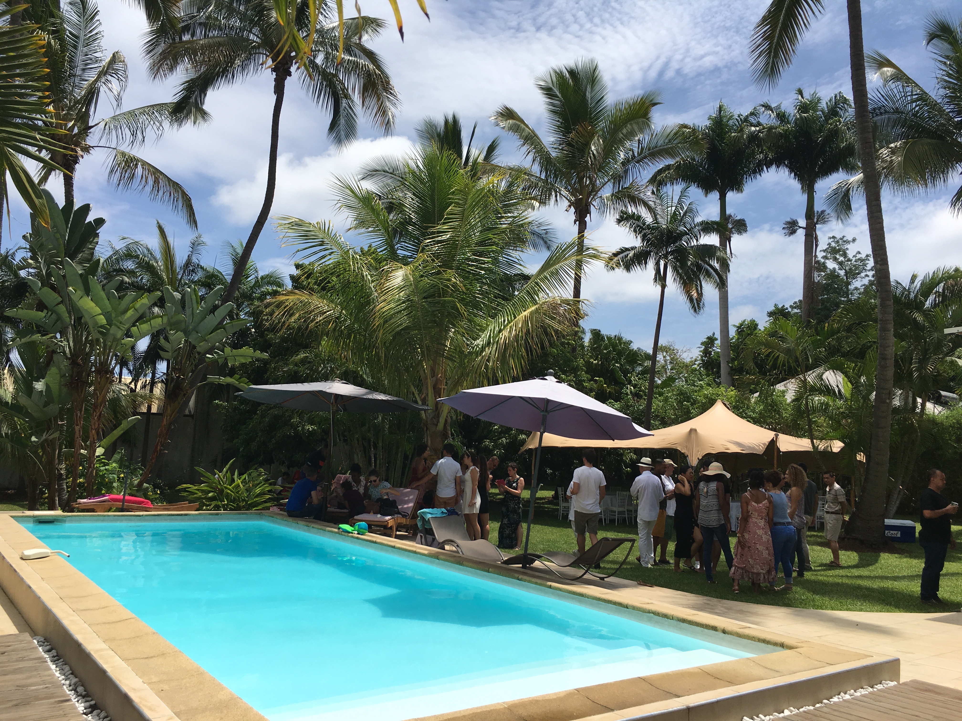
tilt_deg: +6.5
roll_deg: -3.8
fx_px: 806
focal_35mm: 29
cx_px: 481
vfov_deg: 48.2
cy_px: 360
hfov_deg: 61.7
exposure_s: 1/2959
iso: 25
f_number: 2.2
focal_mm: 4.15
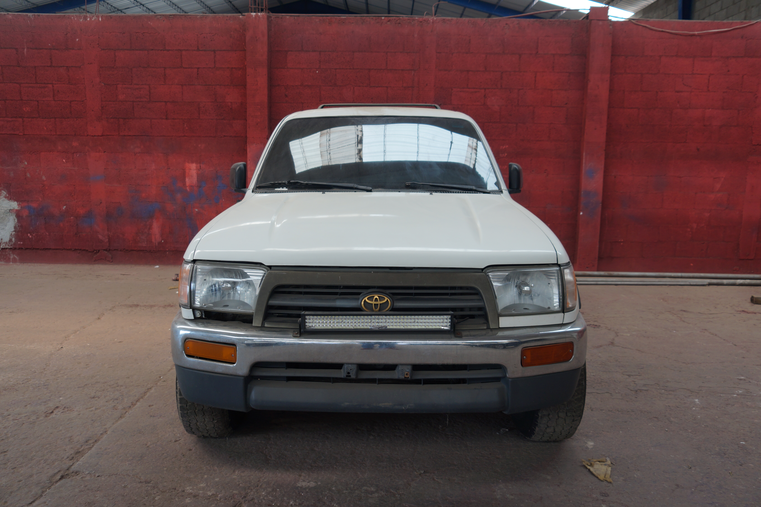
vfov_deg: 47.9
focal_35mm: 27
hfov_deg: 67.4
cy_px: 254
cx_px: 380
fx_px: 570
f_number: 4
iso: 100
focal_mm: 18
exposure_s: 1/60
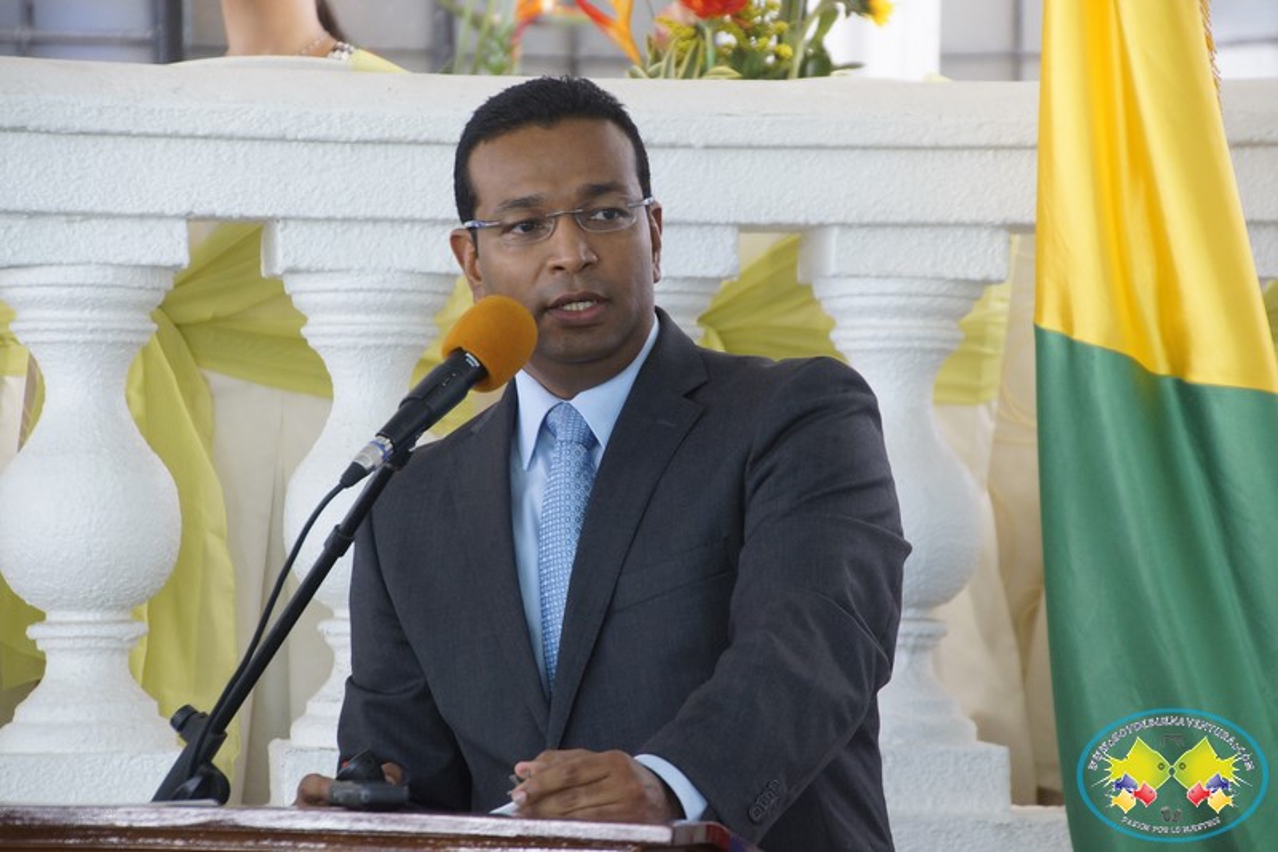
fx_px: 7187
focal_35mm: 202
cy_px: 426
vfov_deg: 6.8
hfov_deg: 10.2
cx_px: 639
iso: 800
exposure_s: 1/60
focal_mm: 135
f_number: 6.3
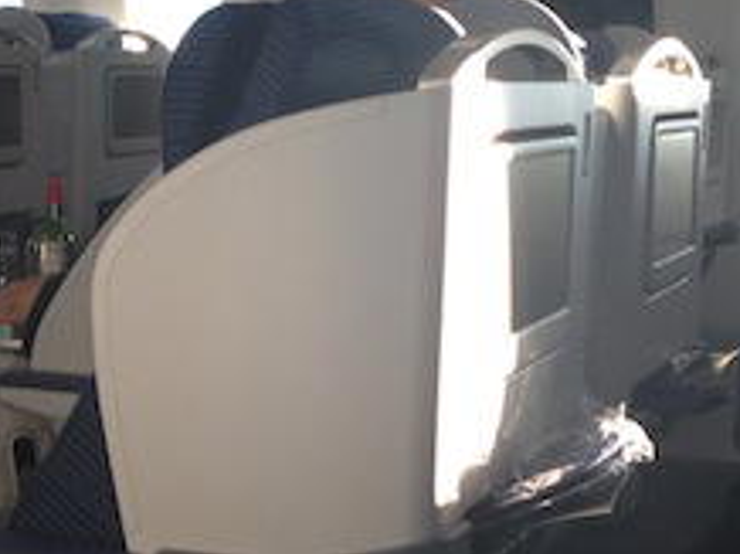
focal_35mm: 88
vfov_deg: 16.7
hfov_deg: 22.1
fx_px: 1879
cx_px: 536
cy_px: 345
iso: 50
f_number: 2.4
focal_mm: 4.12
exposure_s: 1/30
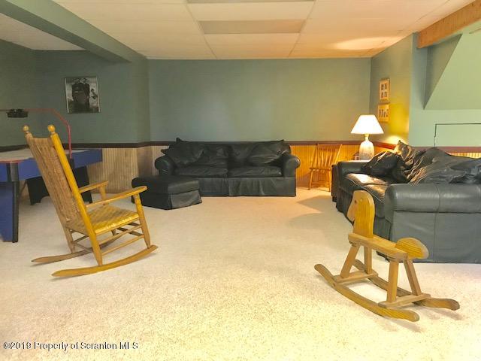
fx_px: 389
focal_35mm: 28
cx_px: 240
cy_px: 180
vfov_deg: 49.7
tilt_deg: -8.3
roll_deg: -0.2
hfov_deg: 63.4
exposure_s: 1/15
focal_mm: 3.99
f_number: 1.8
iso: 64
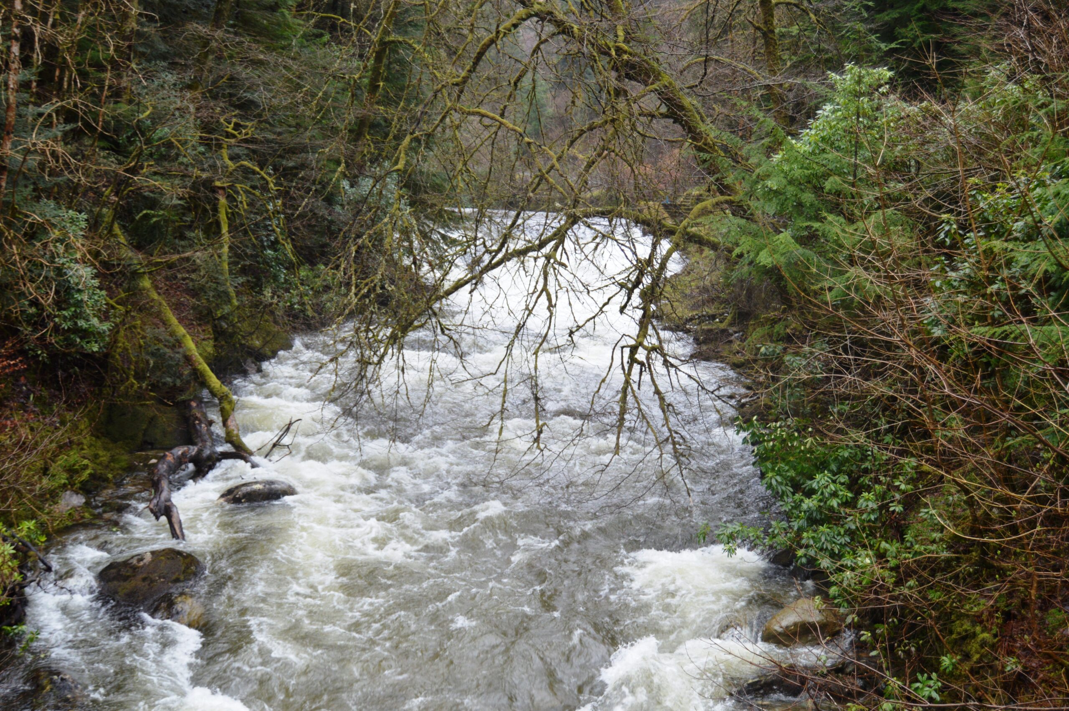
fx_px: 1157
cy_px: 356
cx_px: 534
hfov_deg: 49.6
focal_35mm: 39
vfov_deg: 34.1
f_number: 4.5
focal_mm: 26
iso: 400
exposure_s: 1/80
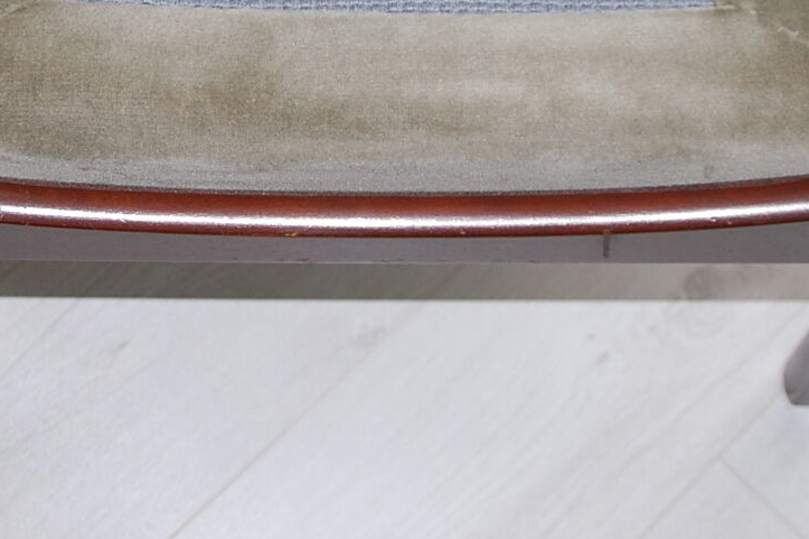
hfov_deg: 26.0
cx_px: 337
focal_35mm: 78
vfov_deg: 17.1
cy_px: 13
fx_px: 1752
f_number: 3.8
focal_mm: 25
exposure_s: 1/60
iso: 400
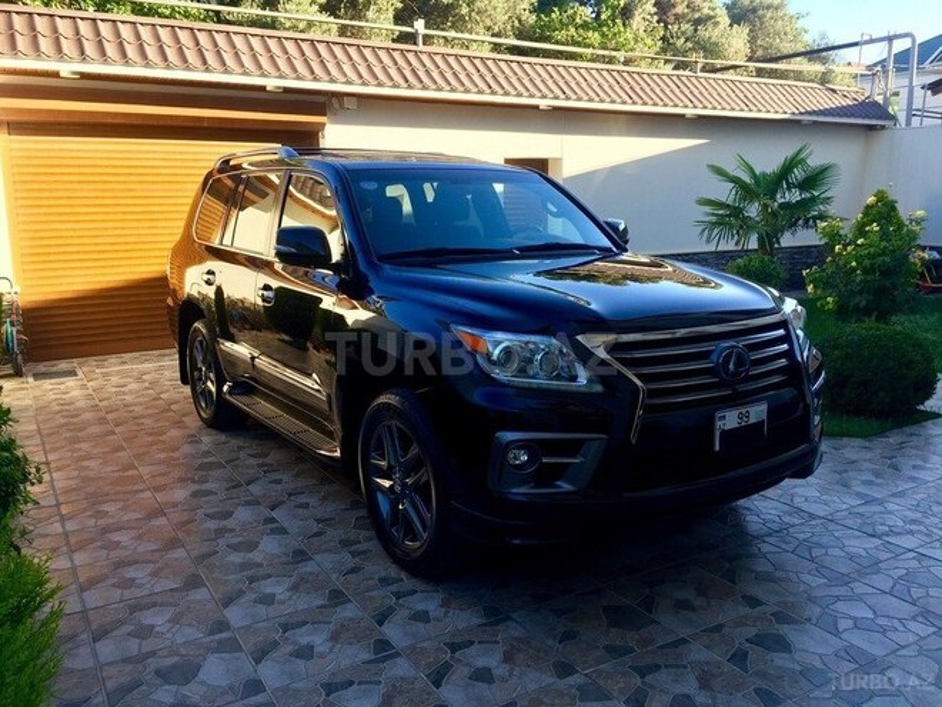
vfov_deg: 48.2
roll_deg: +0.3
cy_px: 354
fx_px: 789
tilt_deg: -11.6
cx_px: 471
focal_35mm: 29
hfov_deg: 61.7
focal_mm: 4.15
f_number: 2.2
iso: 32
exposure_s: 1/260
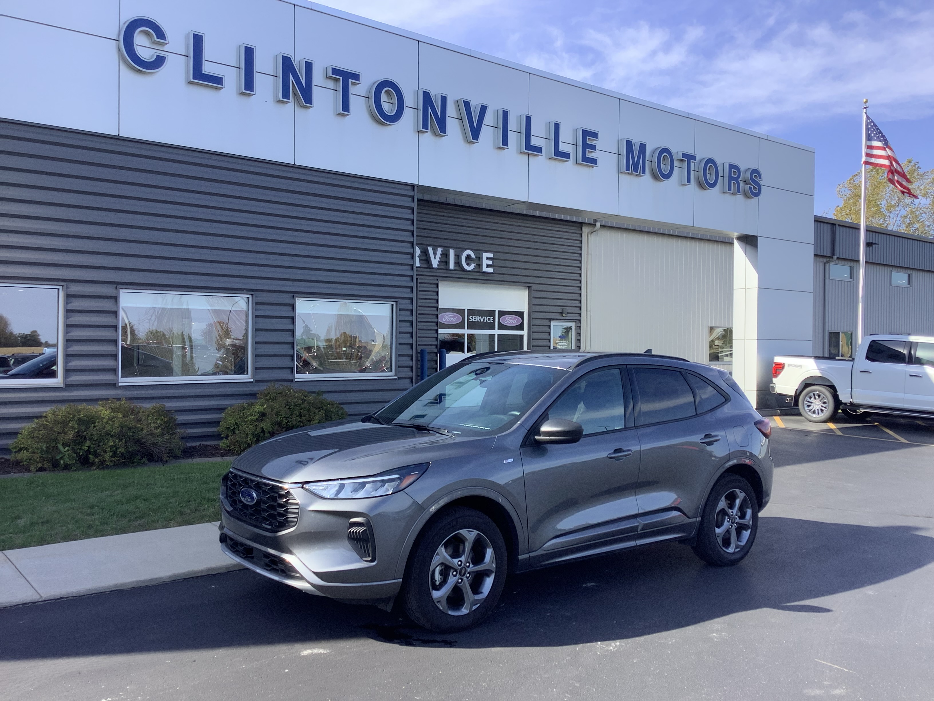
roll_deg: +0.1
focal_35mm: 31
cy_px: 350
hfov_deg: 58.4
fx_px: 836
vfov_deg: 45.4
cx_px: 467
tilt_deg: +0.0
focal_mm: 3.3
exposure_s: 1/458
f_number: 2.4
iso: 25
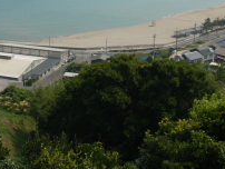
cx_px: 71
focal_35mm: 83
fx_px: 540
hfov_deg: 23.4
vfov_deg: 17.2
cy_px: -17
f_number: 8
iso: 100
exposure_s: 1/320
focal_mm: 14
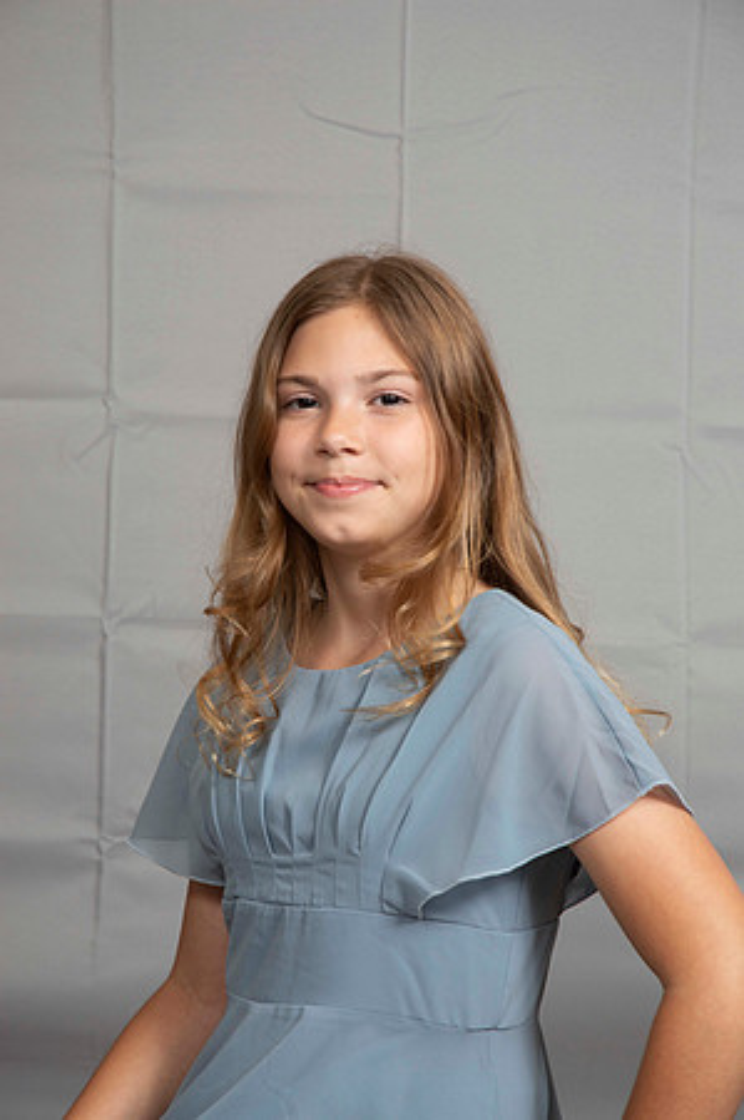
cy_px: 560
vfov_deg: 19.5
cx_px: 372
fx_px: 3262
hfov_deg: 13.0
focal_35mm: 105
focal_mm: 70
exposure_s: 1/60
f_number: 6.3
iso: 100
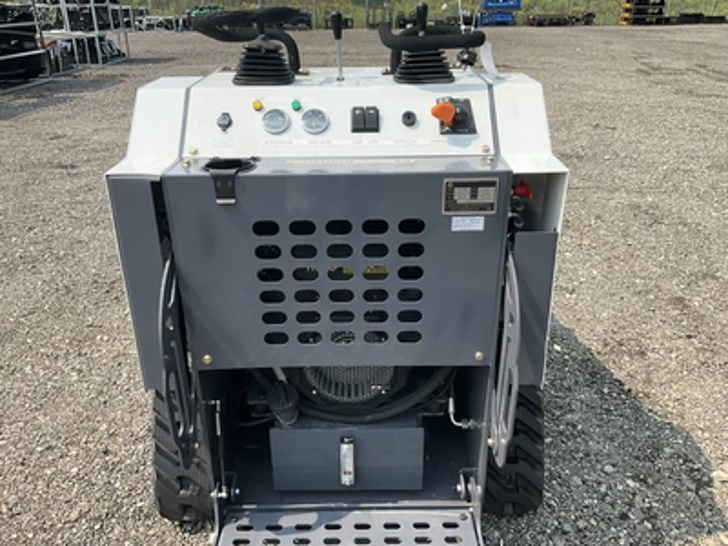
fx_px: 610
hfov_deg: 61.7
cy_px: 273
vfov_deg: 48.2
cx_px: 364
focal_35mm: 29
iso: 25
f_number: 1.8
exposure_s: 1/1250
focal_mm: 3
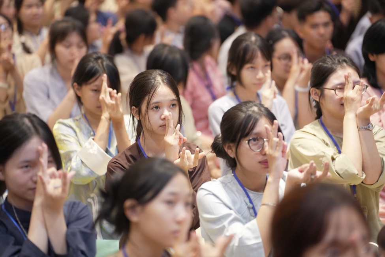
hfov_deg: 13.7
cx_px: 192
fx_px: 1604
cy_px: 128
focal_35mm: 150
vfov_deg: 9.1
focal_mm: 150
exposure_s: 1/200
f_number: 2.8
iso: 4000
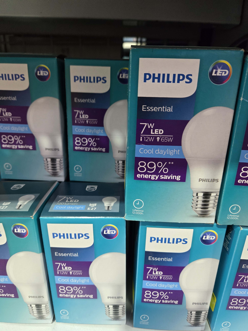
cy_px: 166
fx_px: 220
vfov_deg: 73.9
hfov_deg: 58.9
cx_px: 124
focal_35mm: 23
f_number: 1.8
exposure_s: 1/100
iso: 800
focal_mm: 5.4
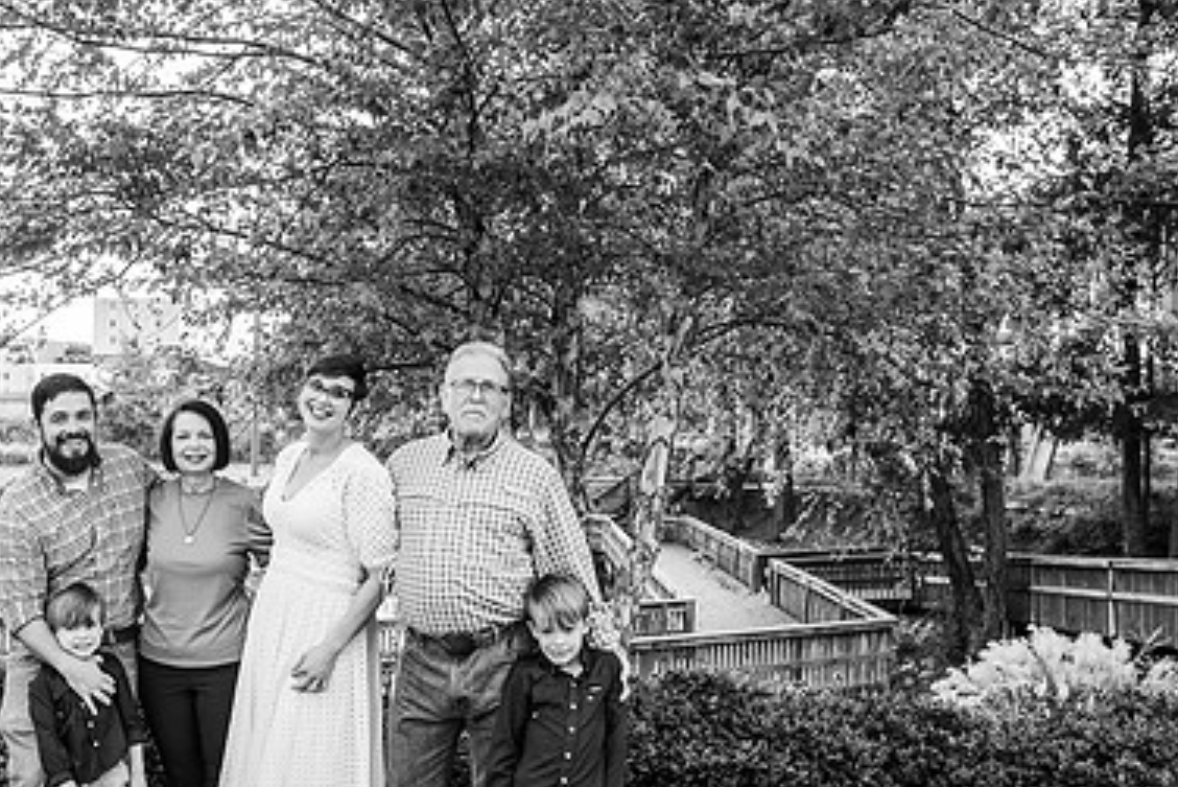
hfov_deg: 51.0
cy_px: 488
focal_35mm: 37
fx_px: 1211
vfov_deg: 35.8
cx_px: 398
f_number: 3.2
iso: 640
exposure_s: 1/200
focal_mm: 24
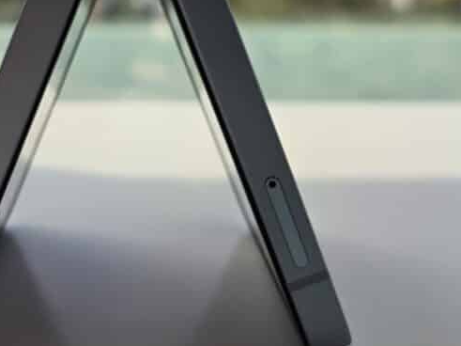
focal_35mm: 48
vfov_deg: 29.8
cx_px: 117
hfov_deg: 38.7
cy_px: 87
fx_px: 639
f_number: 1.7
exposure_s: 1/180
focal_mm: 6.3
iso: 32
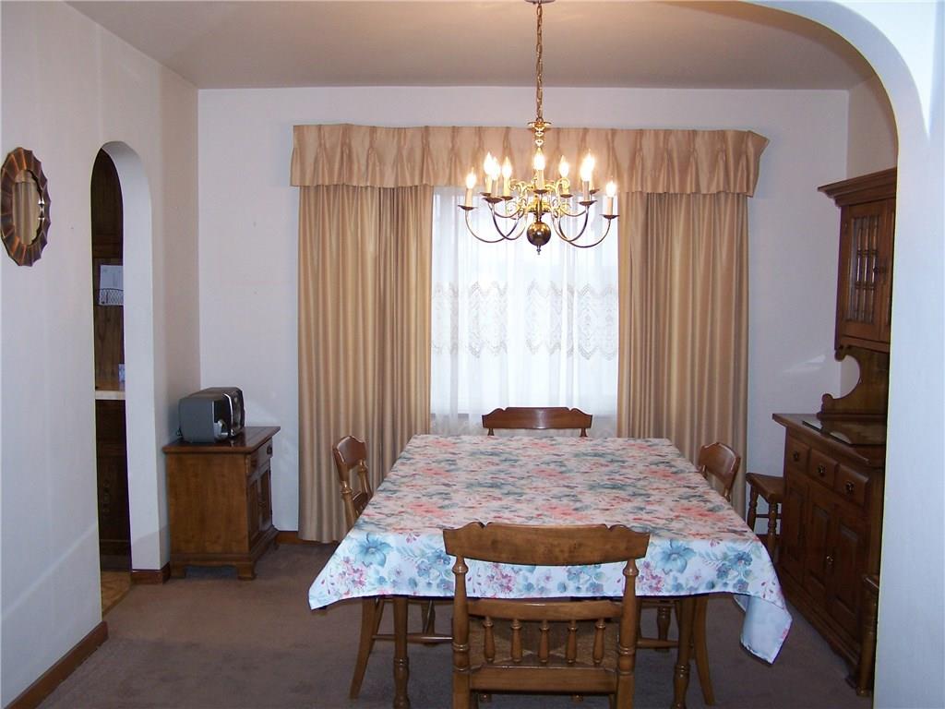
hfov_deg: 49.0
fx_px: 1037
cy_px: 354
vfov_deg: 37.7
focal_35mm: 38
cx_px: 472
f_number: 2.8
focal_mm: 6.3
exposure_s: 1/60
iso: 140
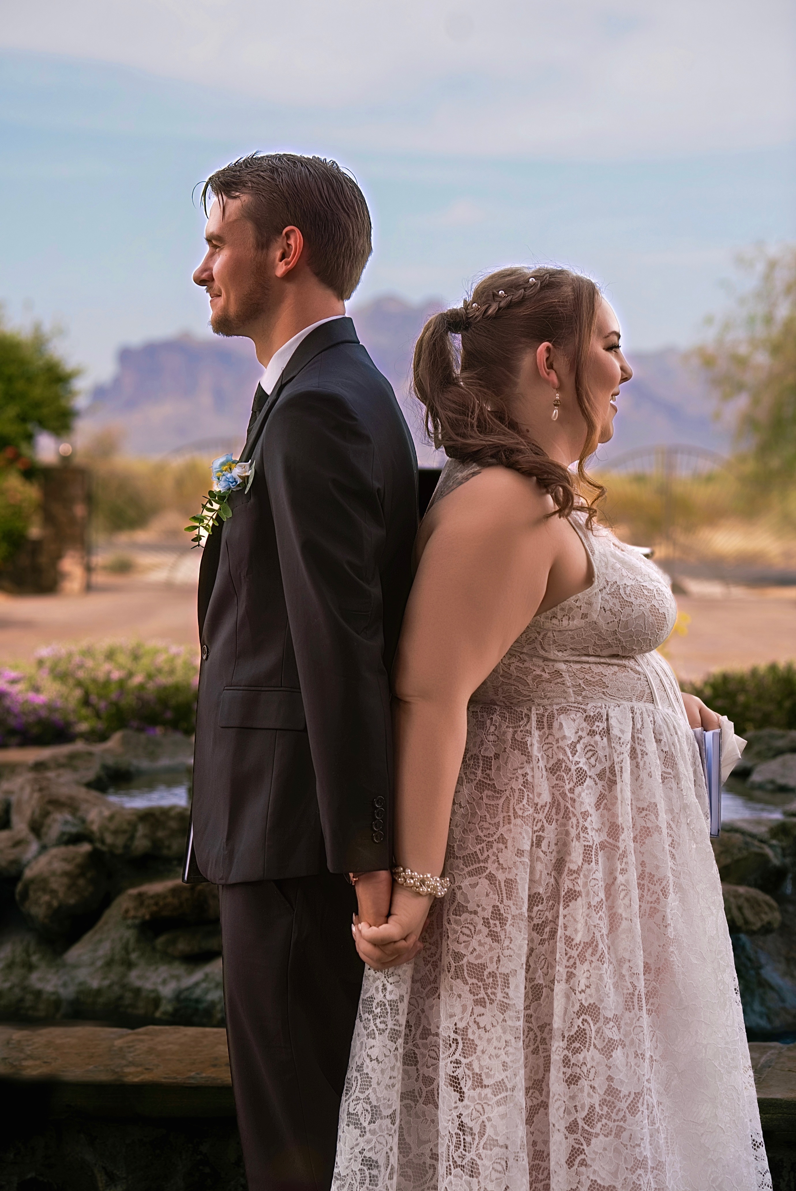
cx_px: 398
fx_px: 2683
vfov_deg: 25.0
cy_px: 596
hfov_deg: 16.9
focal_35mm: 81
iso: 80
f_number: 4
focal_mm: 81
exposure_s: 1/250
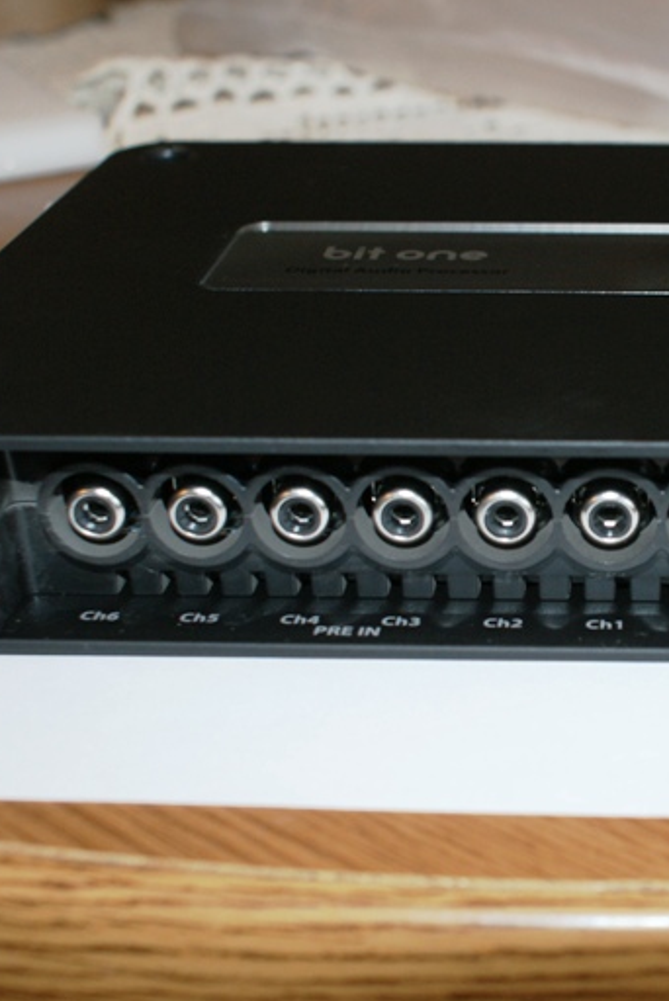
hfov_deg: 21.4
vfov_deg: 32.9
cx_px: 691
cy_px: 504
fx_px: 1698
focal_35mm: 61
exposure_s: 1/60
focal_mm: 26
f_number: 5.6
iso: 400
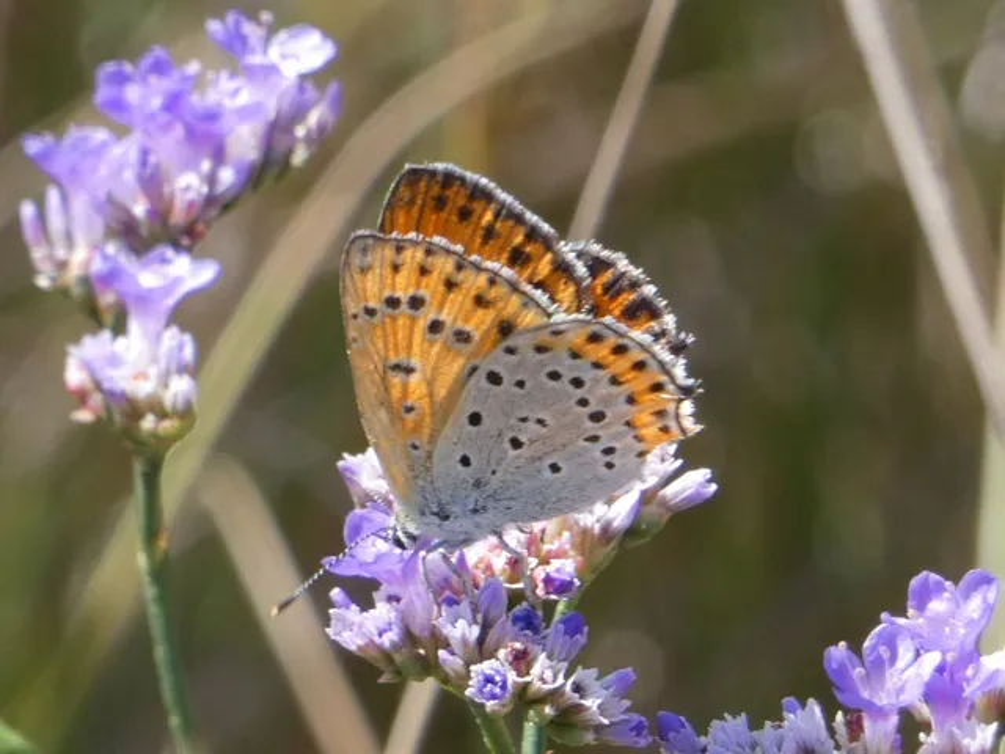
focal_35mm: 413
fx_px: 11991
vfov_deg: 3.6
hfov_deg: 4.8
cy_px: 377
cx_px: 502
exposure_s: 1/80
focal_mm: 74
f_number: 5.6
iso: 100
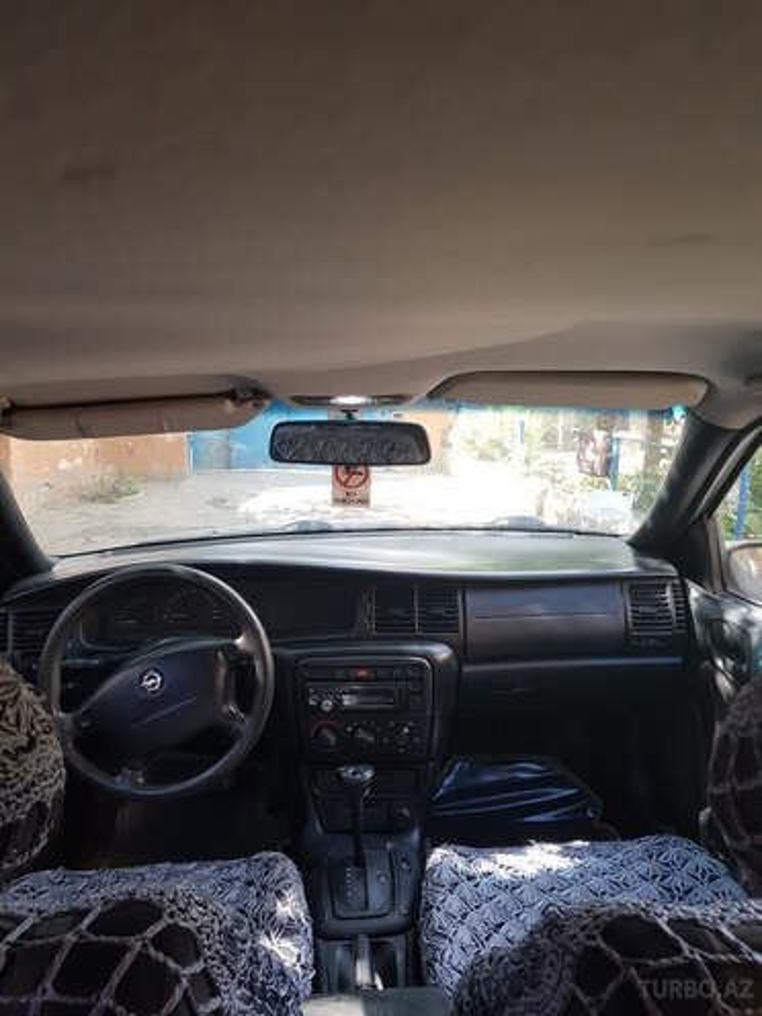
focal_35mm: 26
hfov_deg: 53.1
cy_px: 508
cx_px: 381
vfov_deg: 67.3
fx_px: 763
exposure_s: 1/100
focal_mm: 4.2
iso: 64
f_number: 1.7
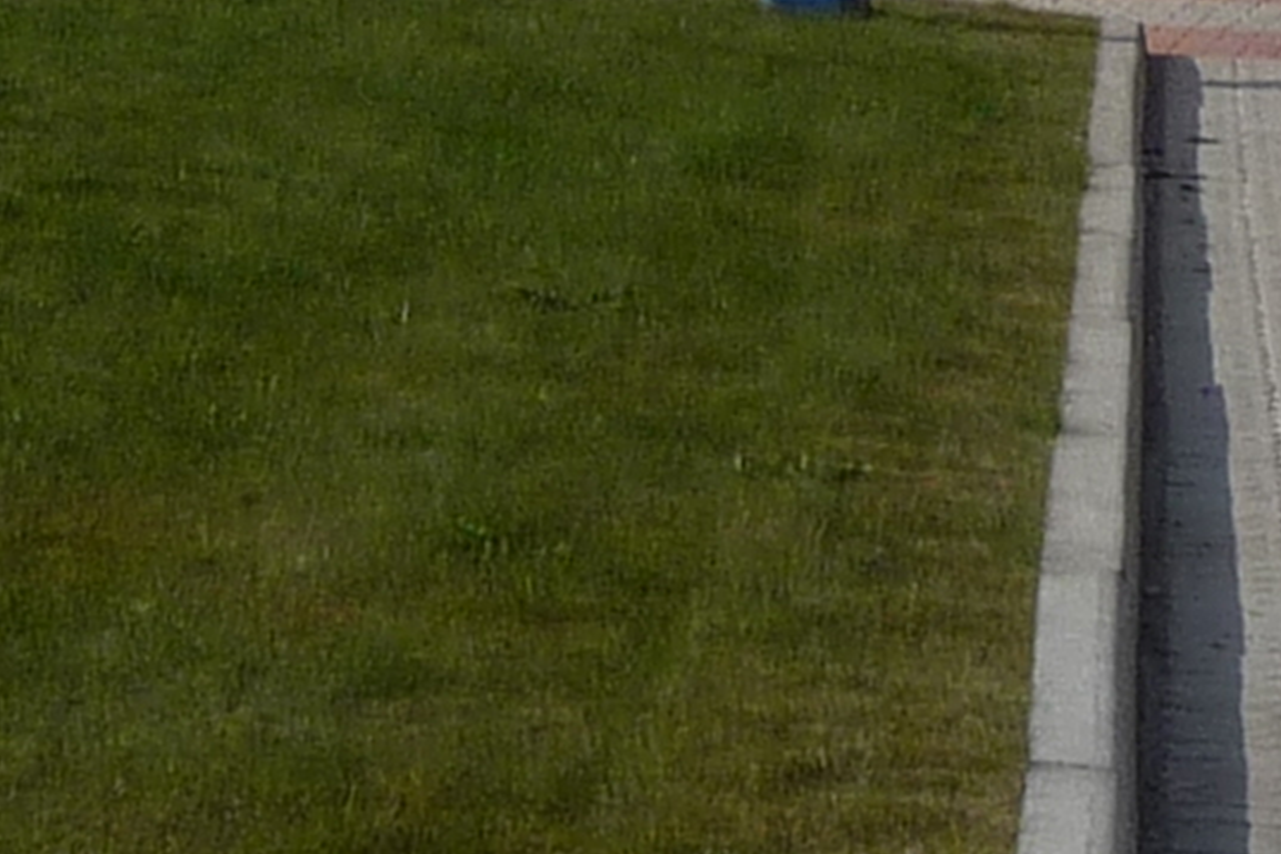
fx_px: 6298
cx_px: 219
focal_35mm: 177
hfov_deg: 11.6
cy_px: -1262
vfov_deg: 7.2
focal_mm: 4.7
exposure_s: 1/400
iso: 100
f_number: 8
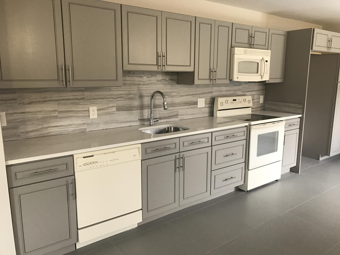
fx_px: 275
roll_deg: -0.6
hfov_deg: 63.4
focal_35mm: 28
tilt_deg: -9.1
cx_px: 170
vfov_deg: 49.7
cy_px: 128
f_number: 1.8
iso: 40
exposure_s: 1/24
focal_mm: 3.99
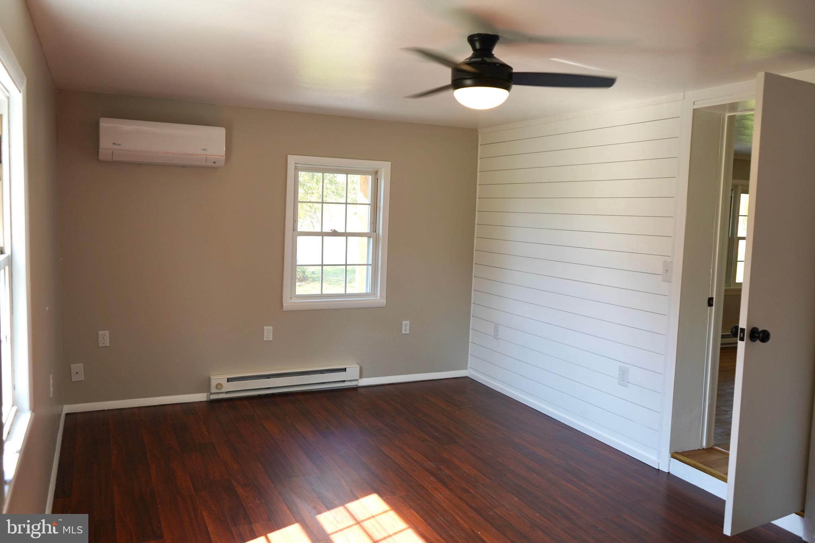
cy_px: 272
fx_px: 656
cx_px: 408
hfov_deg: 63.7
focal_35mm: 29
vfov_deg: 45.0
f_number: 4
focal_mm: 29
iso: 320
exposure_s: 1/160
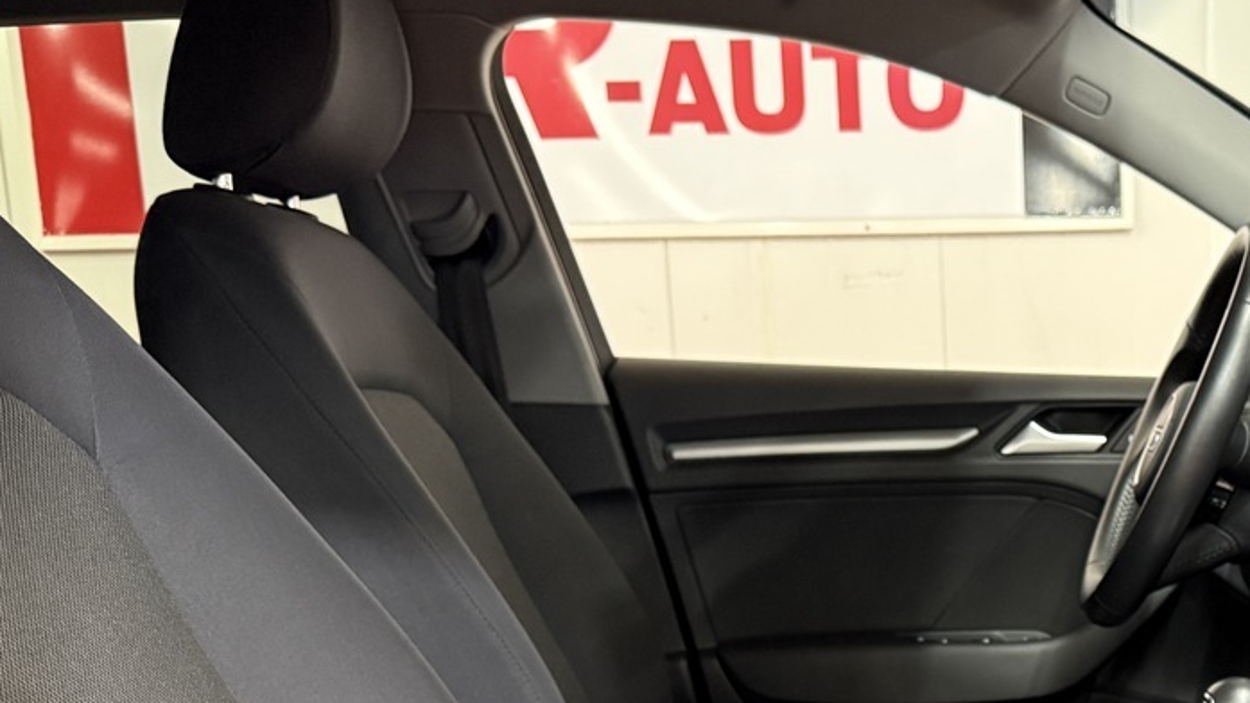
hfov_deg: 36.7
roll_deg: +1.2
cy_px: 802
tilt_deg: -11.2
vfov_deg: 21.0
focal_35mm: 54
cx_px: 1065
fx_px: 1790
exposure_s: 1/60
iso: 640
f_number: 1.78
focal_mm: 6.76
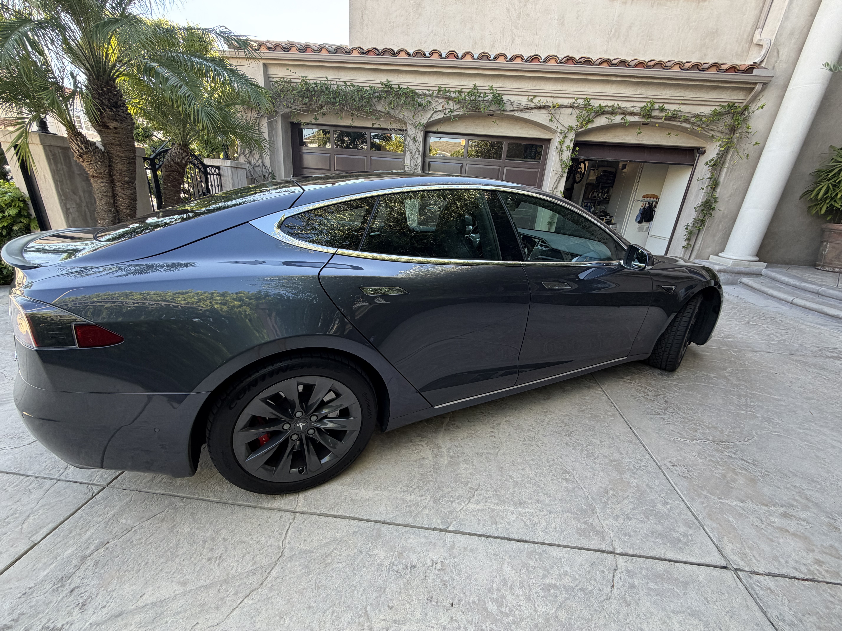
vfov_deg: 85.7
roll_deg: -3.1
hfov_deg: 102.1
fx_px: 341
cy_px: 316
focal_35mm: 14
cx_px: 421
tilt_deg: -22.7
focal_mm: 2.22
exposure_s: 1/121
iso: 80
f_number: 2.2
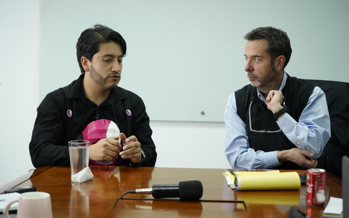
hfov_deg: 28.6
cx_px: 174
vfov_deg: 18.1
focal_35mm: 72
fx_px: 685
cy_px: 103
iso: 10000
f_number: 5.6
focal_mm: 70
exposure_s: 1/640
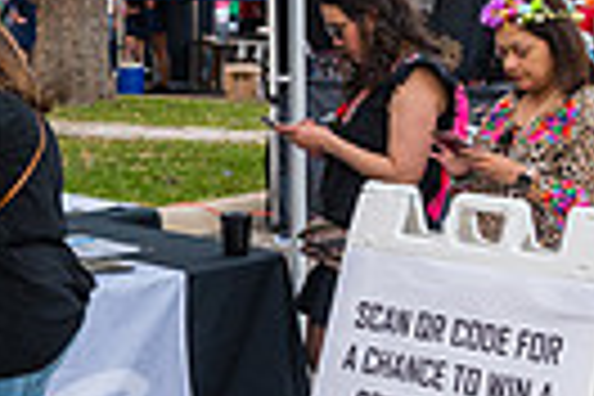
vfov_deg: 12.5
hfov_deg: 17.9
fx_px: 1798
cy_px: 117
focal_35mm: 109
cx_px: -112
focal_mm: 24
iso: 1600
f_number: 4
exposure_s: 1/400
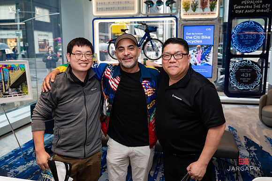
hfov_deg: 57.9
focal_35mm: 33
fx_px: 246
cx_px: 137
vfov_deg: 40.4
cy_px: 89
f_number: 4
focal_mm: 31.5
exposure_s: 1/160
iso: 400
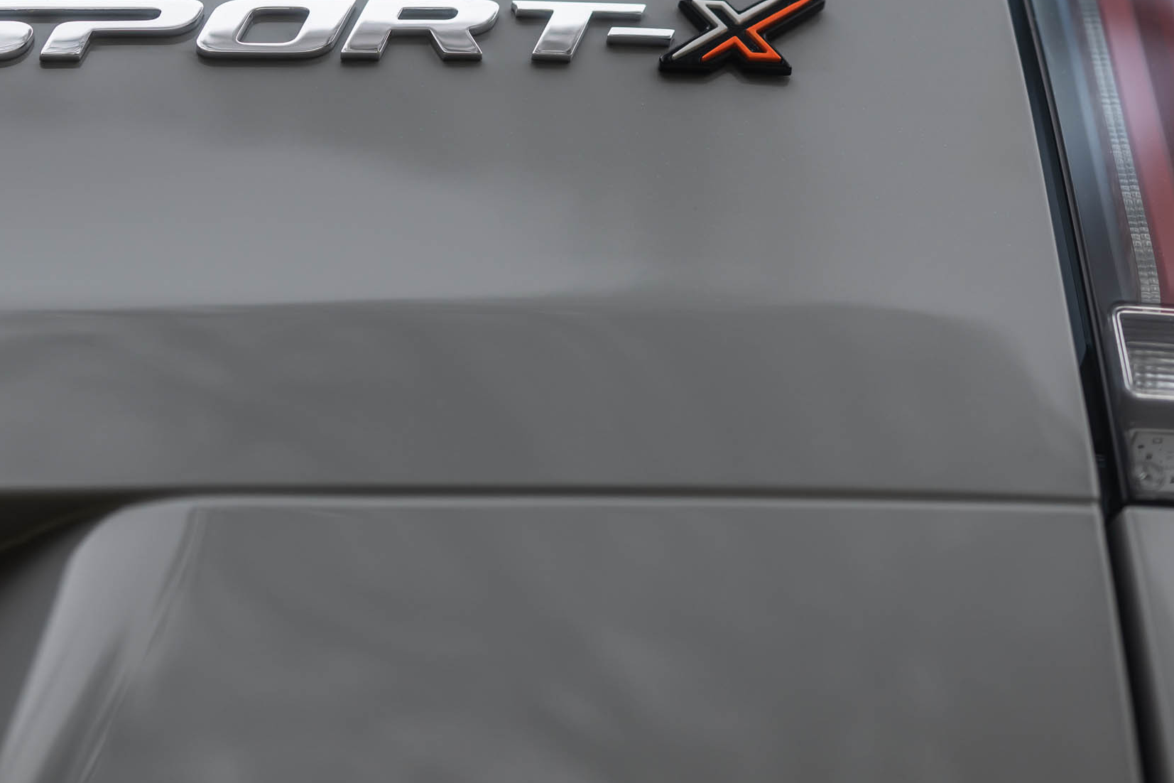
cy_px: 30
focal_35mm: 98
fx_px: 3196
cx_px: 496
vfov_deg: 13.8
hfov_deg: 20.8
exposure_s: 1/640
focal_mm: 50
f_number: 1.6
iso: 125
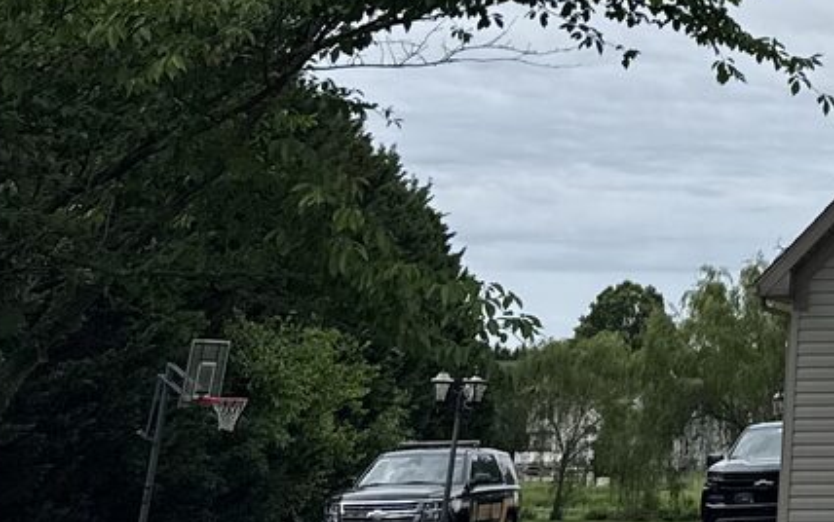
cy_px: -588
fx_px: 2160
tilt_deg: +26.2
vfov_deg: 12.0
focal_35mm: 95
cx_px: 1109
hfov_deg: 19.9
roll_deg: -0.9
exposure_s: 1/6711
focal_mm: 6.76
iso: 80
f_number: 1.78
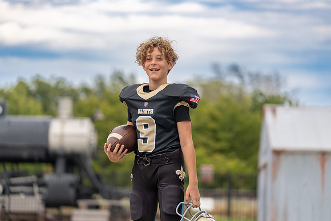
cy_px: 110
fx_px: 1104
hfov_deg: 17.0
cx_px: 166
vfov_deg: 11.4
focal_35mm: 120
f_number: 2.8
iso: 100
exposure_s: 1/400
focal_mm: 116
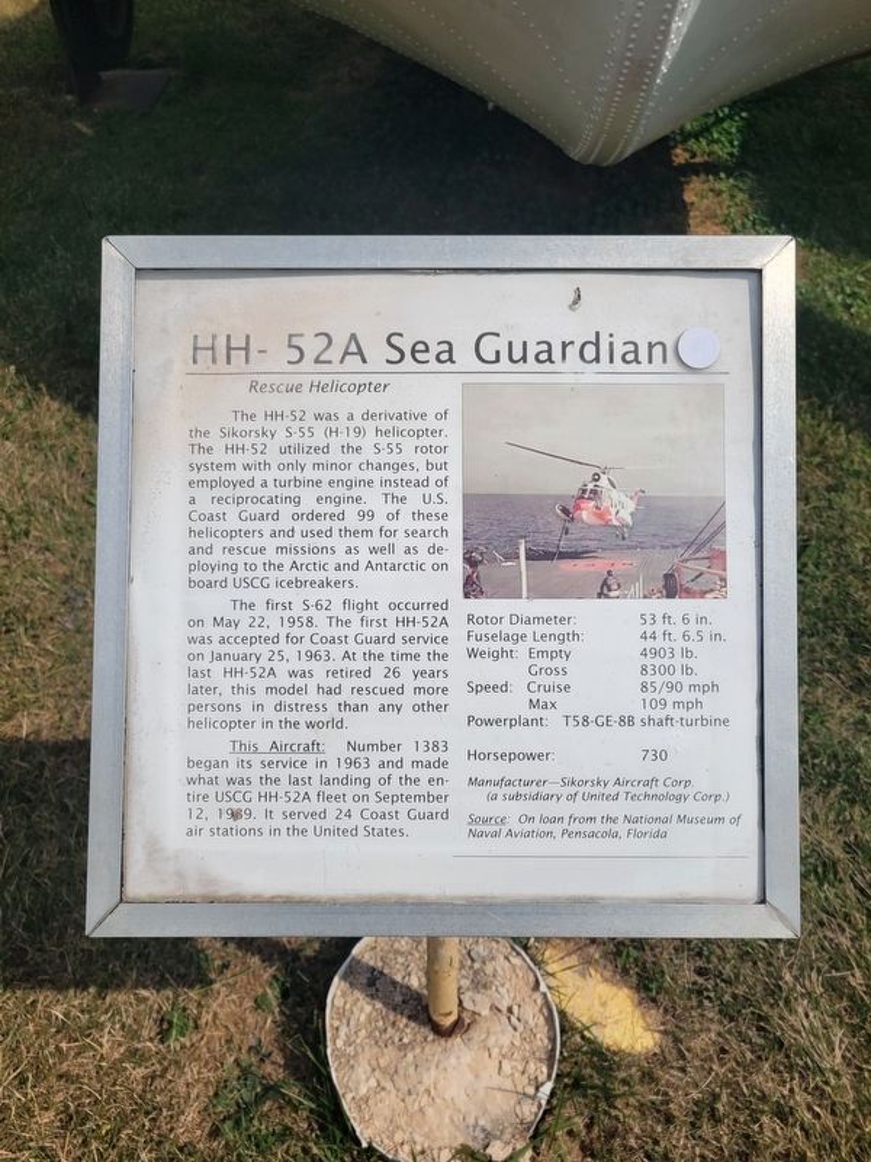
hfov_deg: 53.1
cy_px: 581
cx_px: 436
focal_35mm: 26
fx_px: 872
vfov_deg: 67.3
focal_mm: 5.4
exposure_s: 1/10000
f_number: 1.8
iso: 40
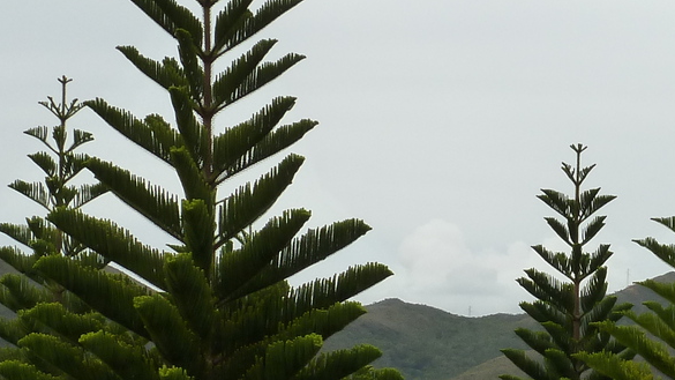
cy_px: 437
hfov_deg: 16.2
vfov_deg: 9.2
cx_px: 570
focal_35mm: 131
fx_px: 2345
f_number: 5
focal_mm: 7.3
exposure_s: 1/400
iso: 125
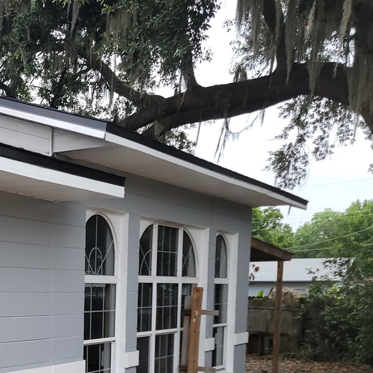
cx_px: -36
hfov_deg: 27.9
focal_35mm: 56
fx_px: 683
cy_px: 345
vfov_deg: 29.2
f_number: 1.8
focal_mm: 6.7
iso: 20
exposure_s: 1/120
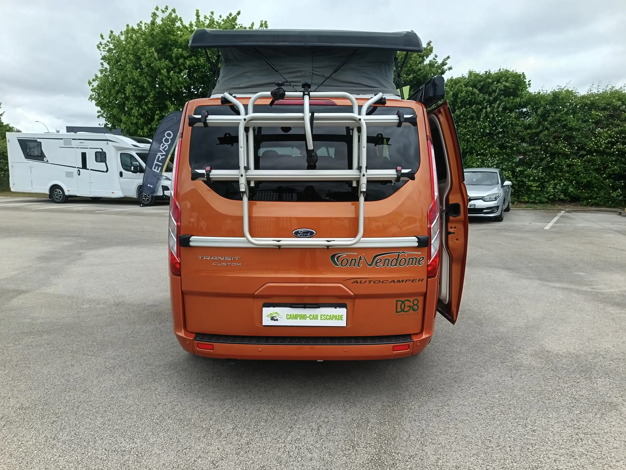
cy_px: 235
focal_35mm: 24
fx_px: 434
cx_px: 313
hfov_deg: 71.6
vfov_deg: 56.8
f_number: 1.75
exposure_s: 1/153
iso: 100
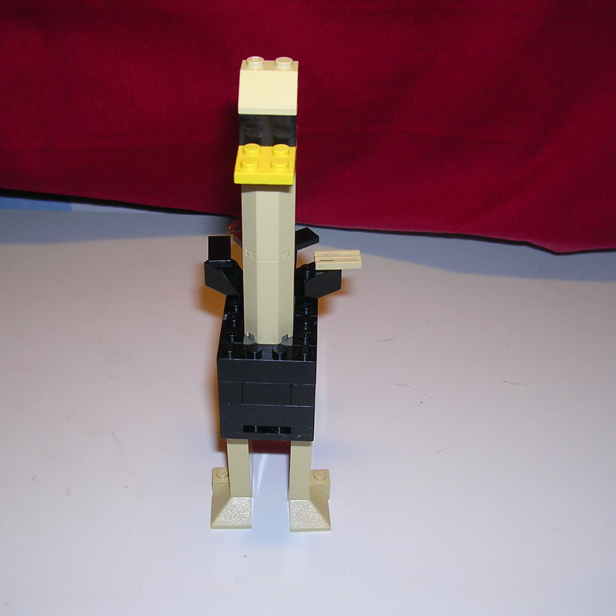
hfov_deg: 37.6
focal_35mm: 45
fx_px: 906
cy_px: 307
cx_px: 309
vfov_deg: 37.6
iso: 100
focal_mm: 5.8
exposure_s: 1/60.1
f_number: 2.8
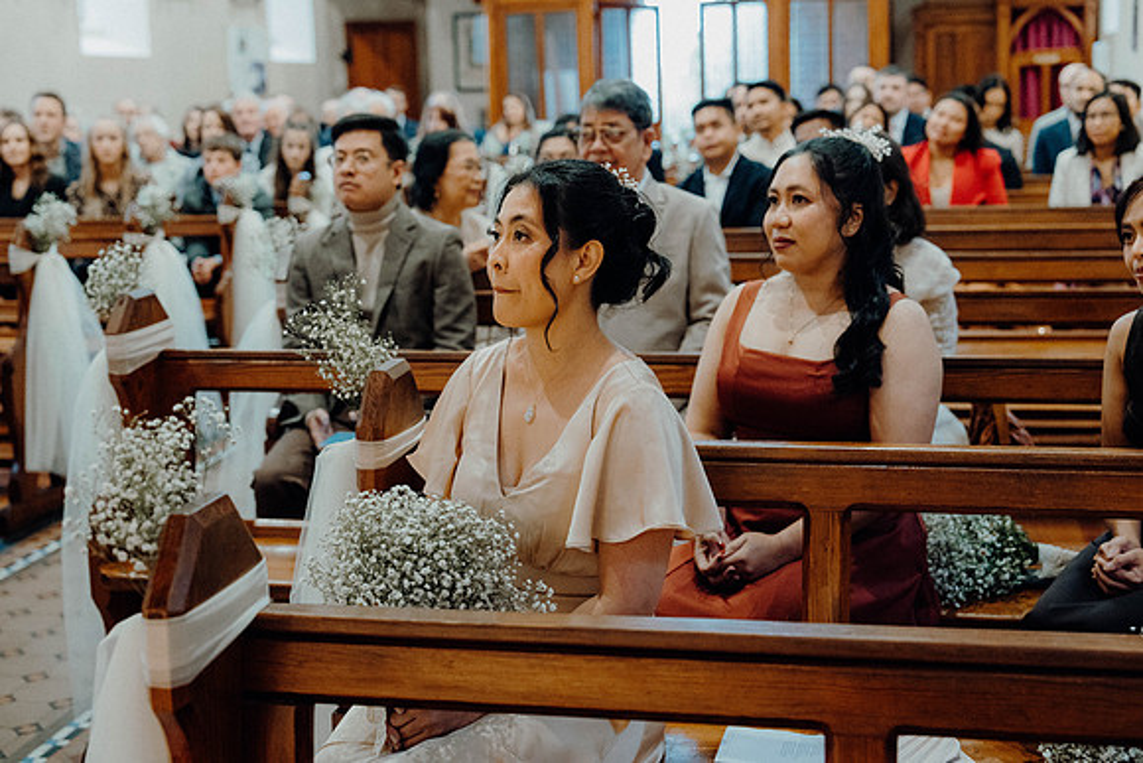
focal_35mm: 51
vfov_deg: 26.5
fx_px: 1620
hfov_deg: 38.9
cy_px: 382
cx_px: 572
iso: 5000
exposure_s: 1/160
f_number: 3.5
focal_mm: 51
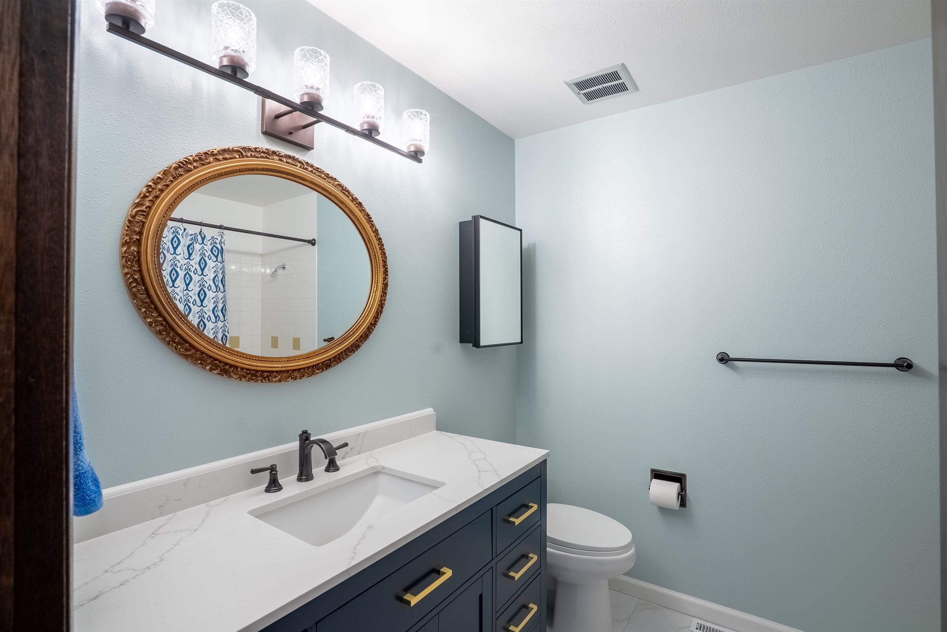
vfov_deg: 73.8
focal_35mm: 16
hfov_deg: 96.7
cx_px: 474
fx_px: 421
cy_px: 316
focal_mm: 16
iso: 400
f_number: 8
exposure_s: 1/400
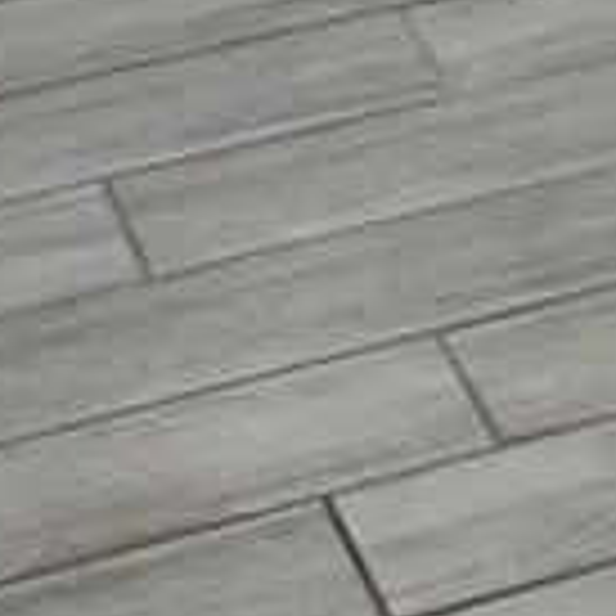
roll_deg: +0.6
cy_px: -1129
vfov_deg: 6.7
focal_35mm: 241
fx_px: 4852
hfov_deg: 6.7
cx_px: 1659
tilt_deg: -12.5
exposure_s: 1/30
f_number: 1.6
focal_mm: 4.2
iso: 50
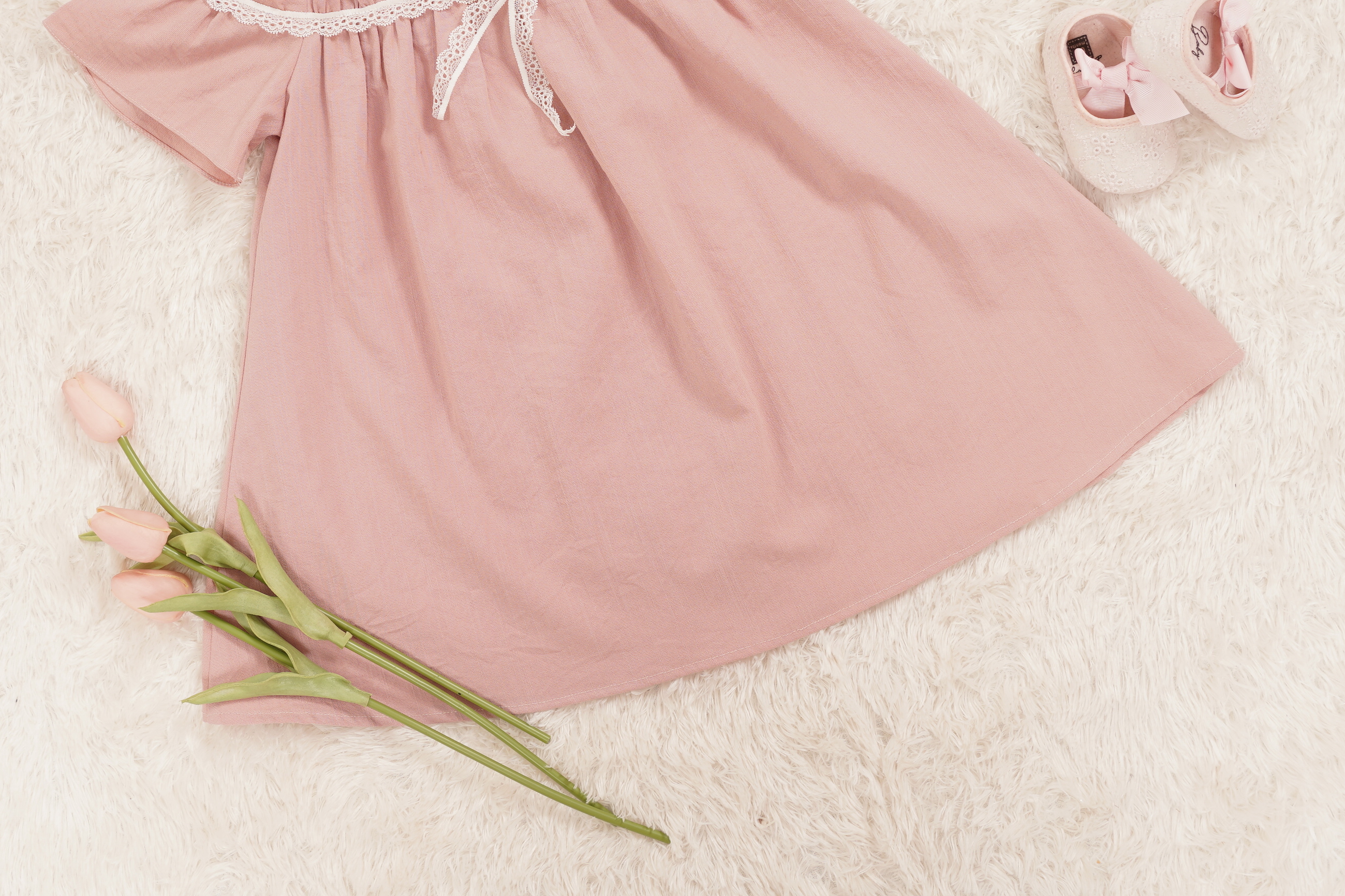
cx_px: 641
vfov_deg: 25.2
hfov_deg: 37.5
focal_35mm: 53
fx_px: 1980
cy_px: 220
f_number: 5
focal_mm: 35
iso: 160
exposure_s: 1/160
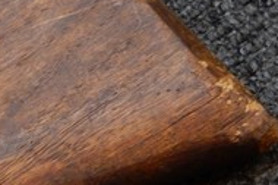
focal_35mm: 182
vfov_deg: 7.5
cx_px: -152
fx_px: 1403
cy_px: 173
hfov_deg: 10.9
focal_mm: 9
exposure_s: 1/10
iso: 400
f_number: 4.5
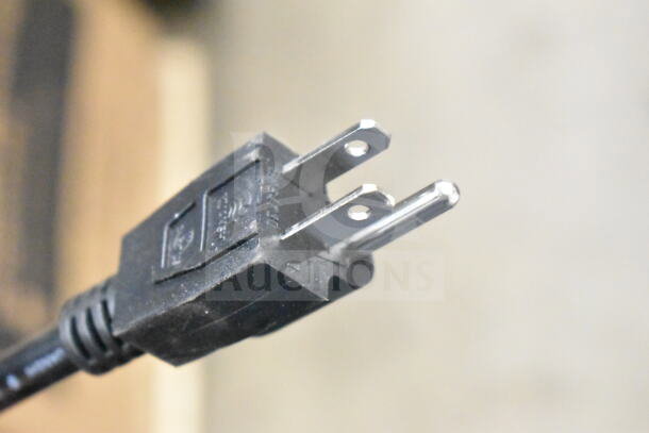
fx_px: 1488
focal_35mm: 82
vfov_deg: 16.6
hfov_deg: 24.6
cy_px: 216
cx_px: 324
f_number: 5.6
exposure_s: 1/100
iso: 25600
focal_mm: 55
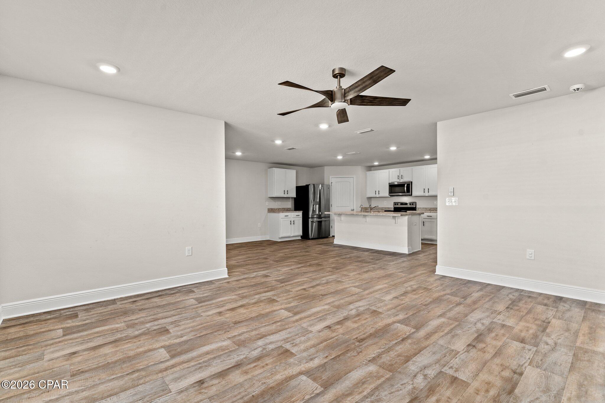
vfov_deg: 72.4
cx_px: 302
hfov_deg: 95.3
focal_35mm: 16
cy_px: 202
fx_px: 276
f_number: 8
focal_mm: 16.4
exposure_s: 1/2
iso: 400
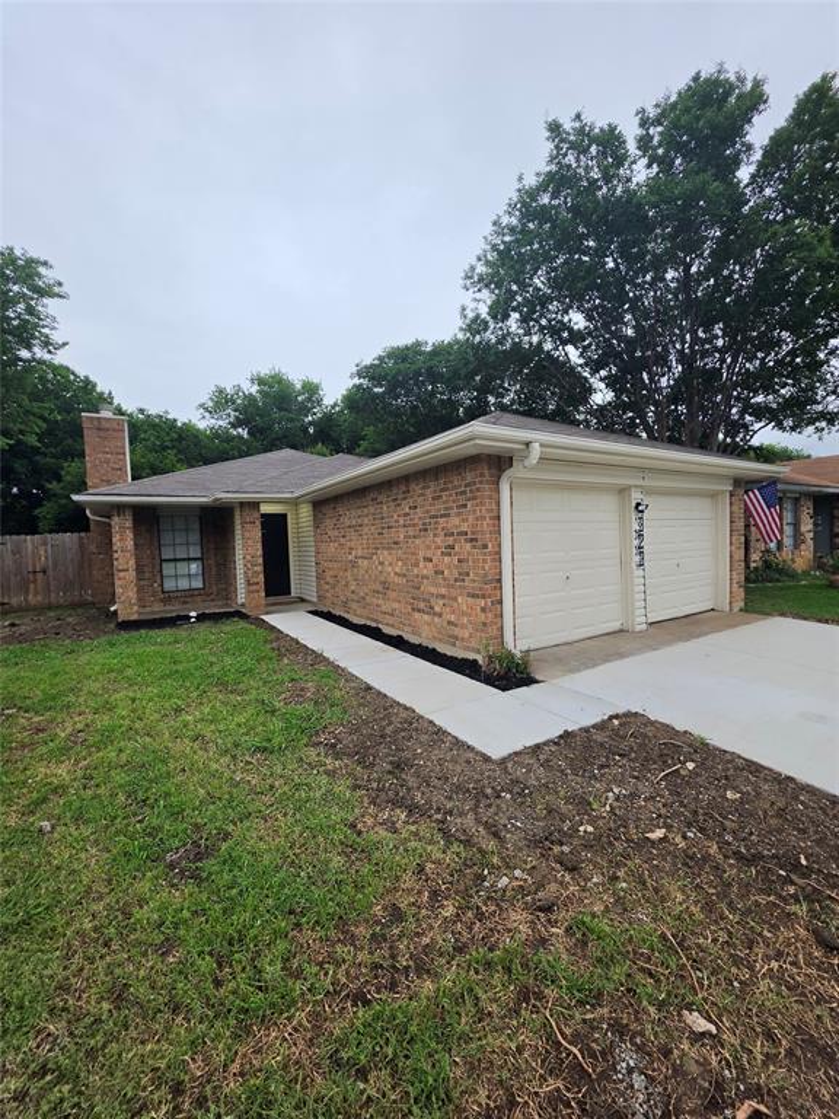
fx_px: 420
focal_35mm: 13
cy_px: 560
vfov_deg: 106.2
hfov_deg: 89.9
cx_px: 420
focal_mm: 2.2
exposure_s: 1/290
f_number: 1.9
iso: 32
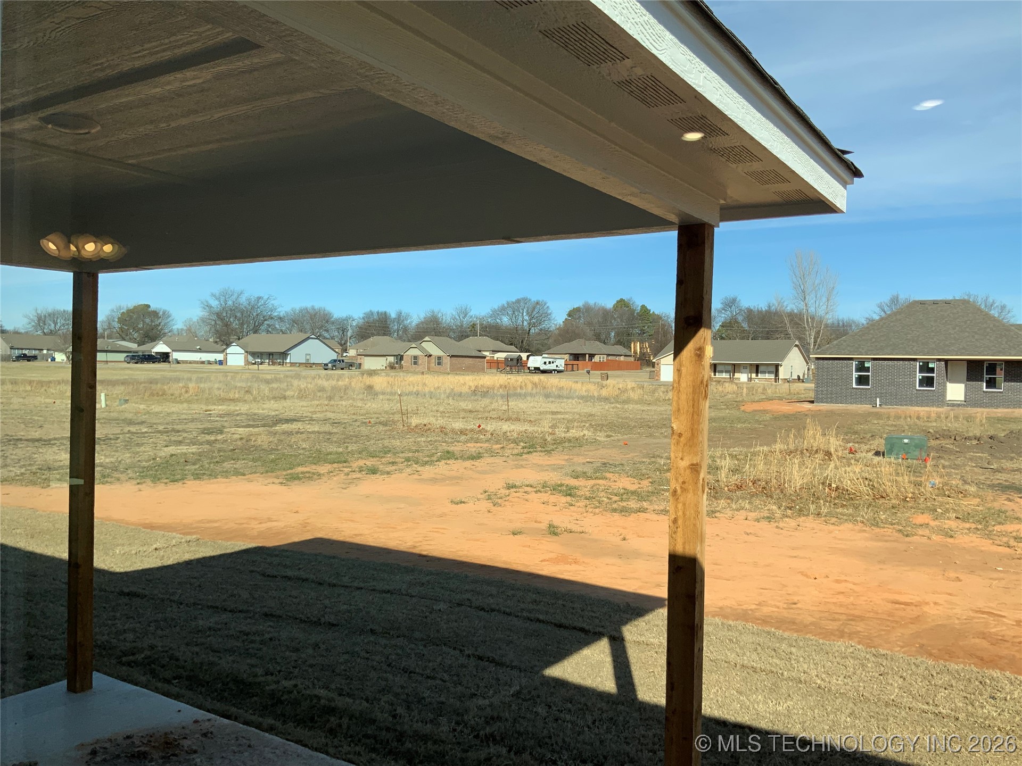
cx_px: 511
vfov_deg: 48.2
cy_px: 383
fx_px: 856
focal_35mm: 29
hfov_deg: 61.7
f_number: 1.8
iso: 16
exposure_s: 1/1377
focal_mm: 3
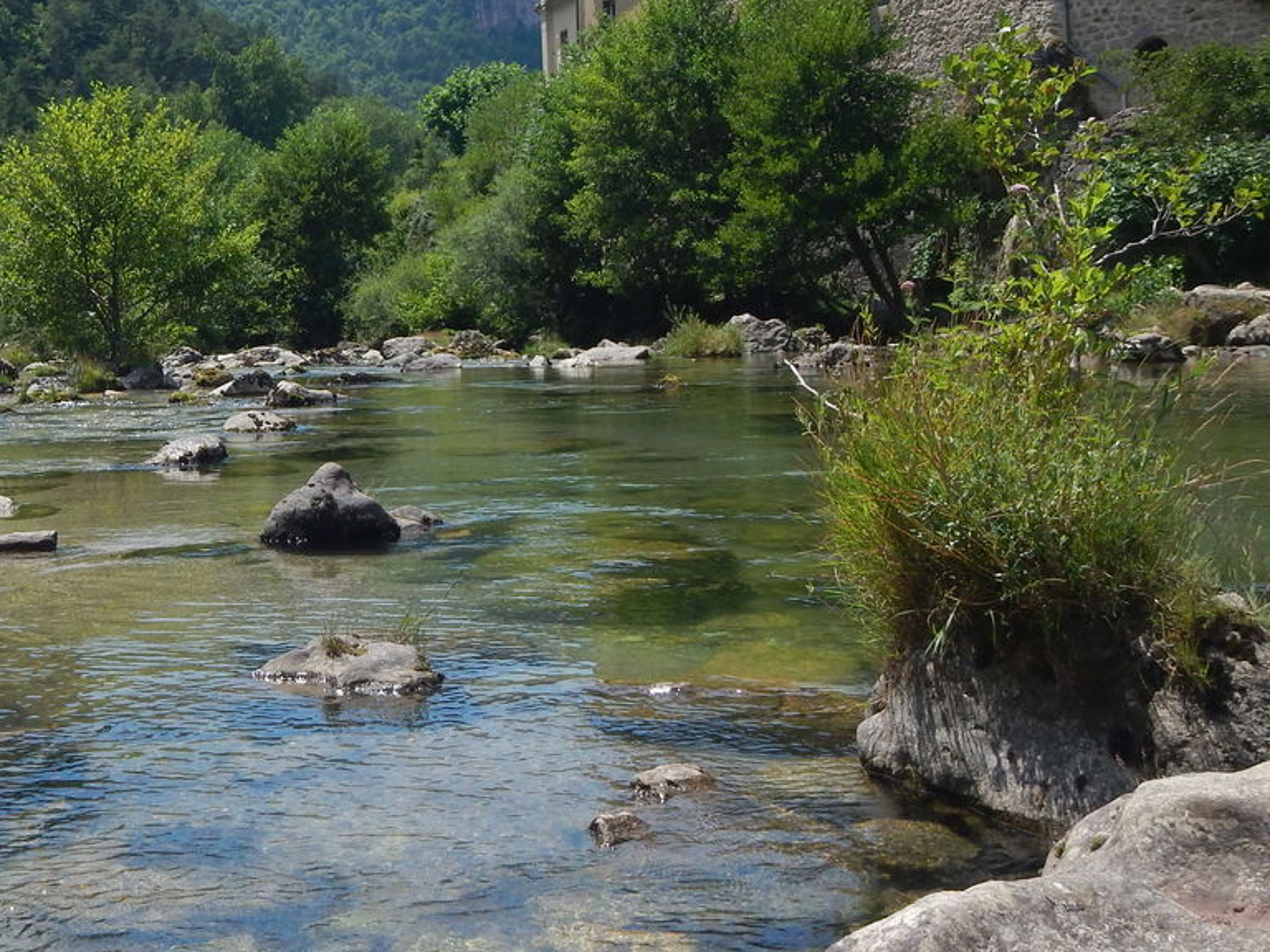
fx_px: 2018
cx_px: 313
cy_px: 316
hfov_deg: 34.2
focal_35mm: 55
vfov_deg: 26.4
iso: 125
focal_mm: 5.9
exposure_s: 1/1000
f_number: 3.9
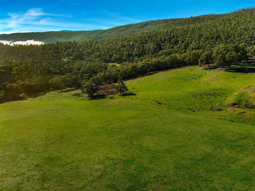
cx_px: 128
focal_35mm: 24
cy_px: 96
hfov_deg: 71.6
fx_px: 177
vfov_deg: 56.8
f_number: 2.8
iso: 100
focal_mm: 4.5
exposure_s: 1/680
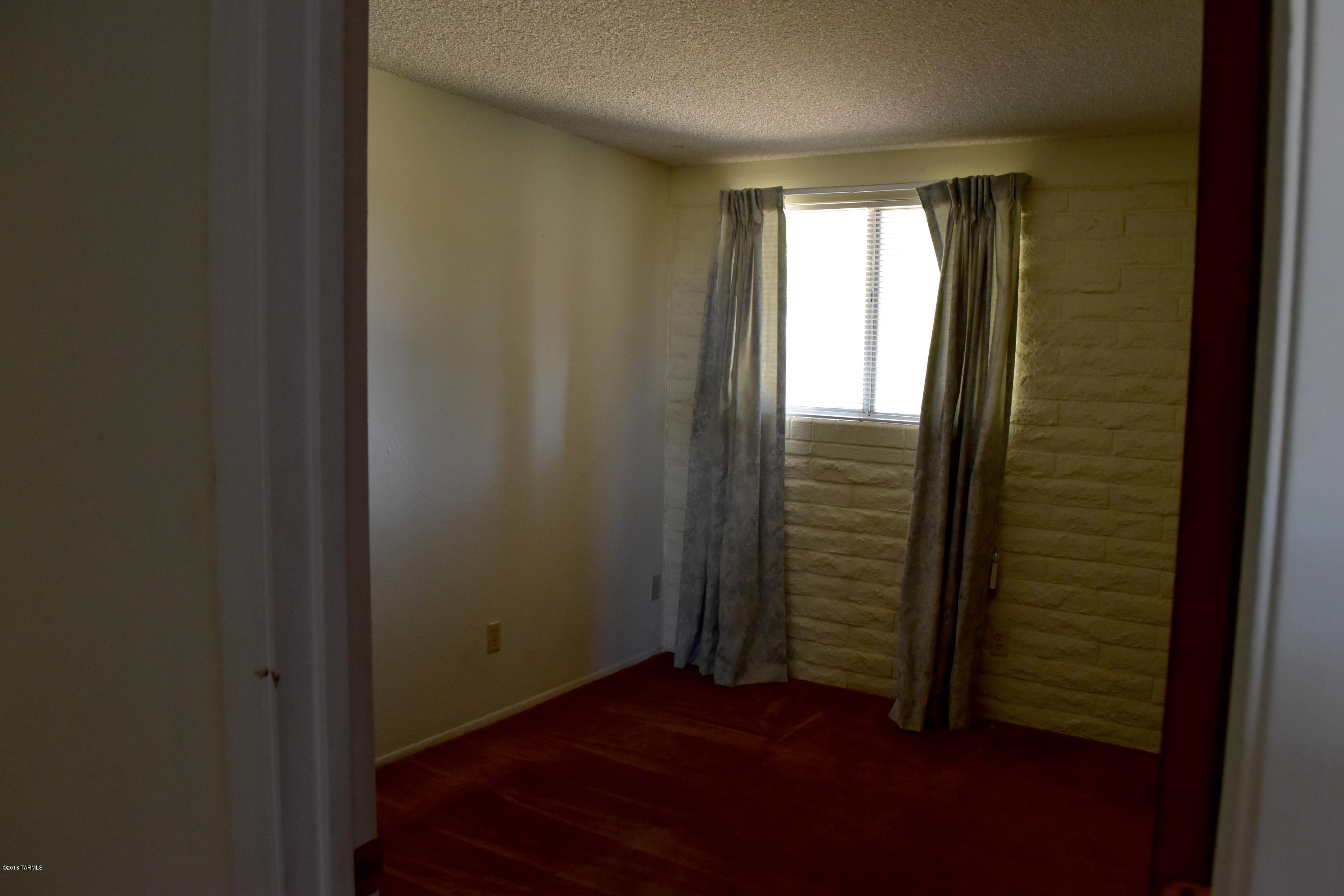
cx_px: 672
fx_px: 1008
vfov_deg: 47.9
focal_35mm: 27
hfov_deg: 67.4
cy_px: 448
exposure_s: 1/15
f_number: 6.3
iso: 1250
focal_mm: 18
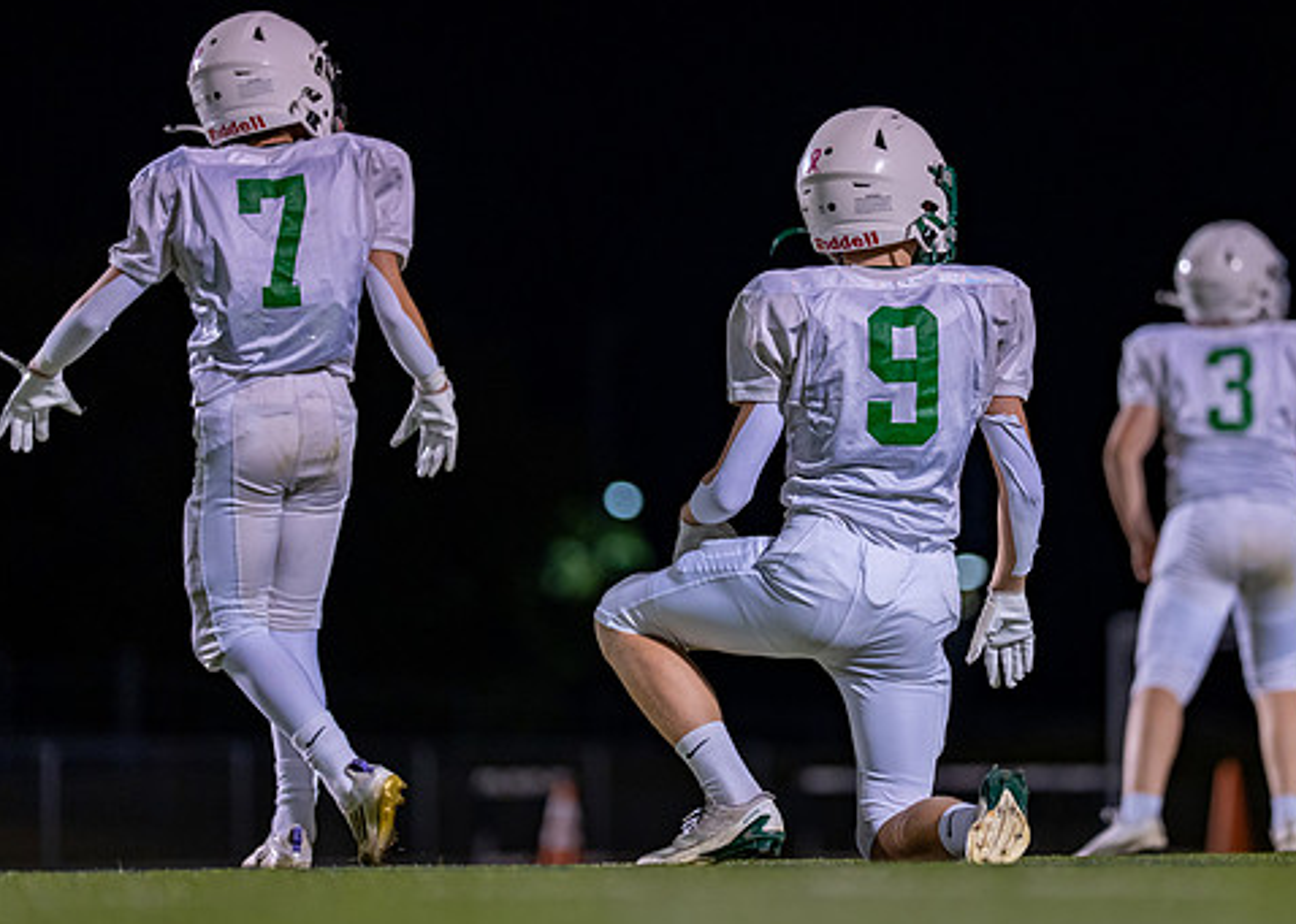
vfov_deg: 7.6
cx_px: 841
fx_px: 6917
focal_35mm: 188
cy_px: 377
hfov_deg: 10.7
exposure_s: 1/1250
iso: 1600
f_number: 1.8
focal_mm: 135
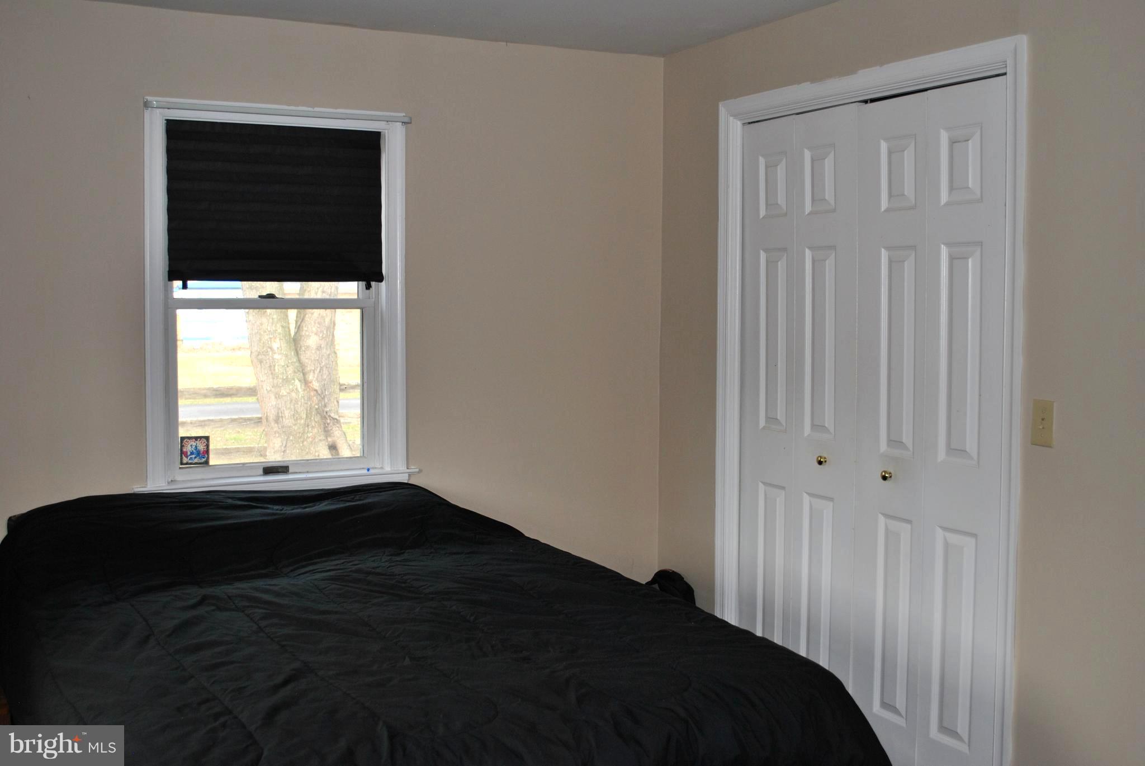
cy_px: 383
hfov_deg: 53.1
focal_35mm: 36
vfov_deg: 37.0
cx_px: 572
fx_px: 1146
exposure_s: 1/60
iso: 200
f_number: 4
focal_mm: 24
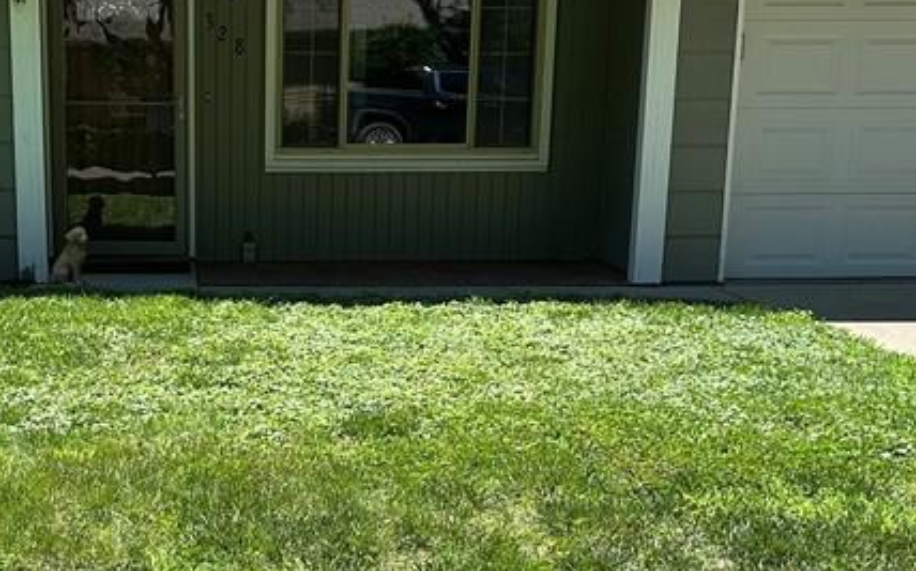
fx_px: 1647
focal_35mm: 66
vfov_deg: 19.5
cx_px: 248
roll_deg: +0.0
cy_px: 468
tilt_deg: -12.7
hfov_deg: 30.6
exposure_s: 1/1901
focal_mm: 5.7
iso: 50
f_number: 1.5
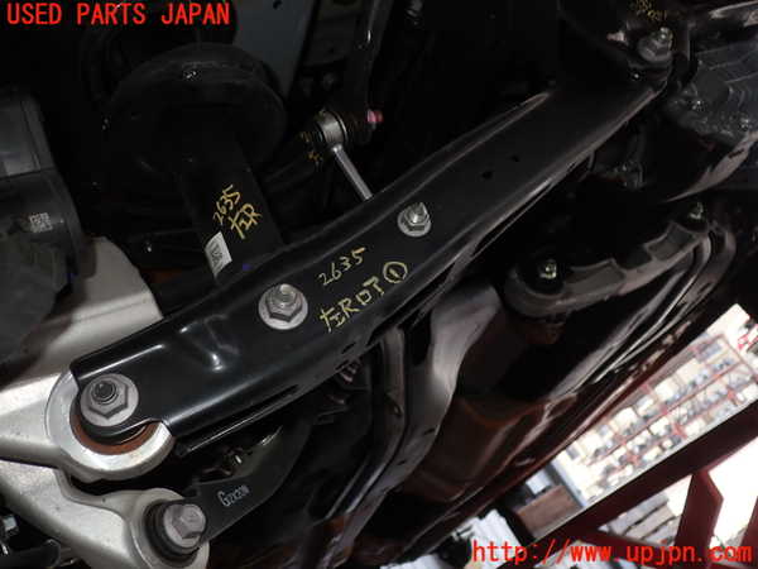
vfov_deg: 46.8
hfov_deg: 60.0
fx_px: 657
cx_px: 379
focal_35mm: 30
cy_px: 284
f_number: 6.3
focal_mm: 5.4
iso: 100
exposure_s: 1/30
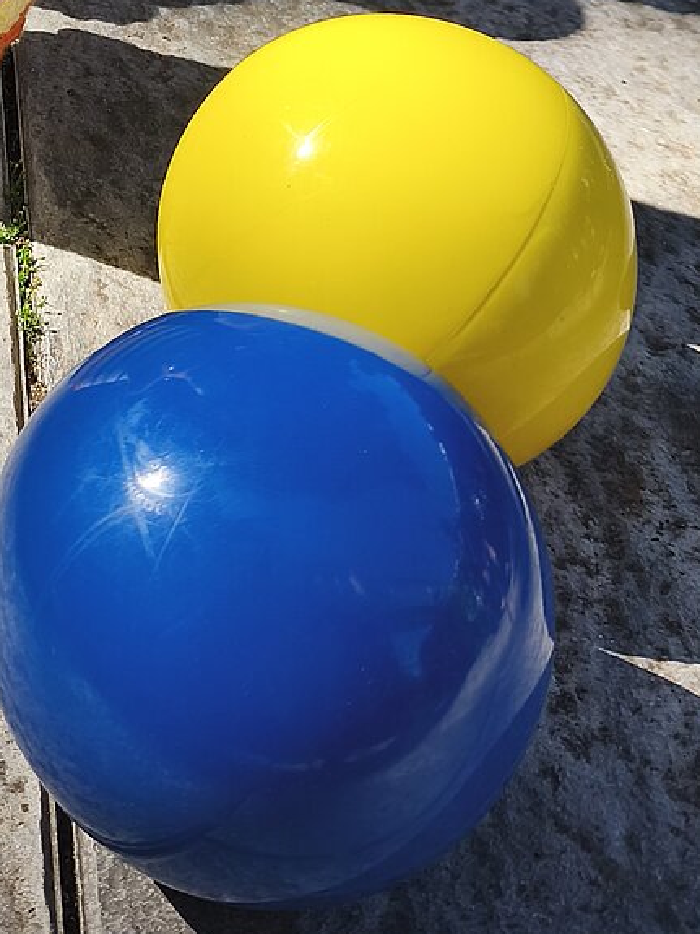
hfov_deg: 21.8
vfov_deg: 27.5
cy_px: -109
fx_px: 1726
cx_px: -45
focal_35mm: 64
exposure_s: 1/618
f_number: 1.65
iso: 50
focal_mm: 6.18
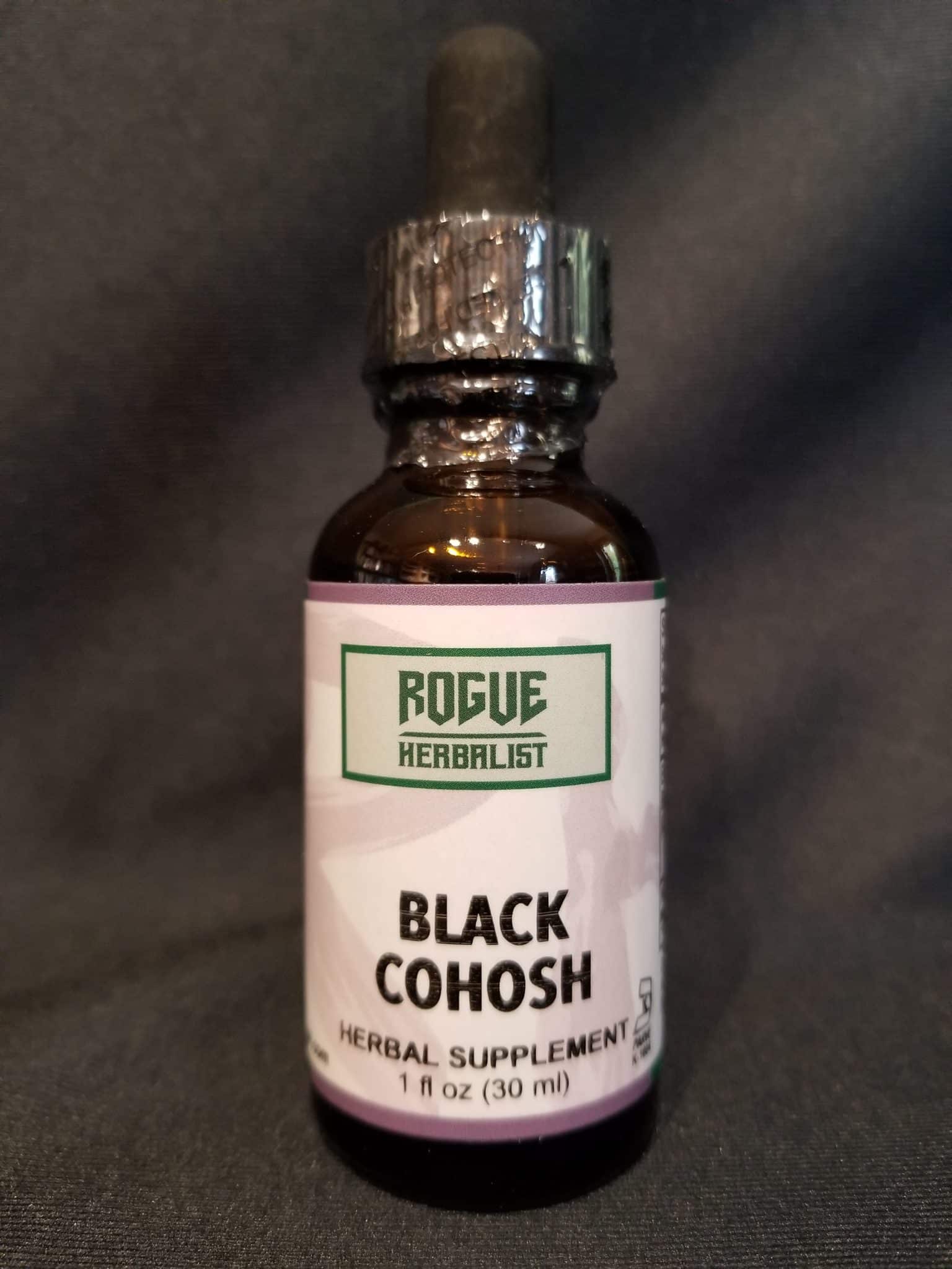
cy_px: 634
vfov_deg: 67.3
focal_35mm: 26
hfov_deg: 53.1
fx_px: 953
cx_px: 476
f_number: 1.7
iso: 250
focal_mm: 4.25
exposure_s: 1/24
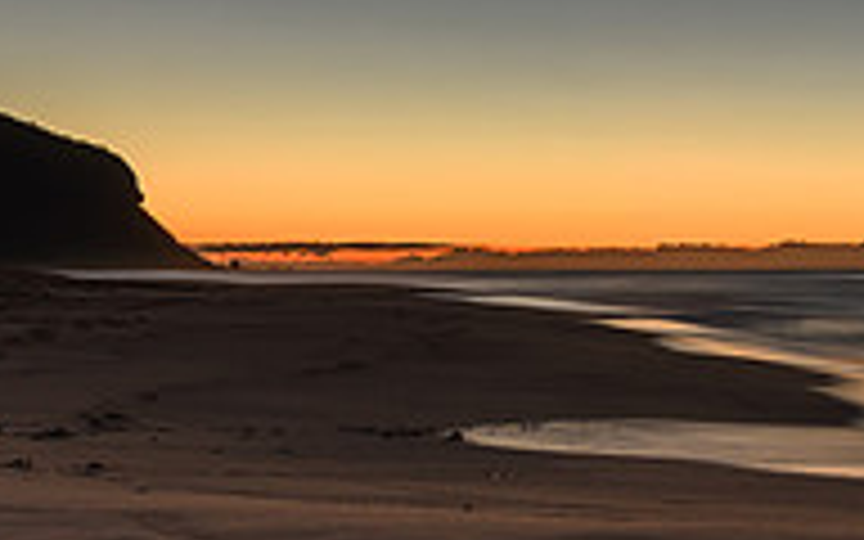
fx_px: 1954
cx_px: 997
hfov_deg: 23.1
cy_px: 182
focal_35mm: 83
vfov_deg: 15.7
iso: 100
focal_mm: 16
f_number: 8
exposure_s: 13
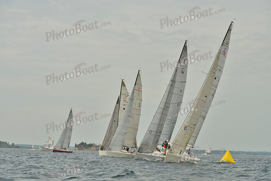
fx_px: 527
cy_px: 90
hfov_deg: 28.8
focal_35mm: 70
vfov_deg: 19.5
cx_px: 136
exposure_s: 1/1000
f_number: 8
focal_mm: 70
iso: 200
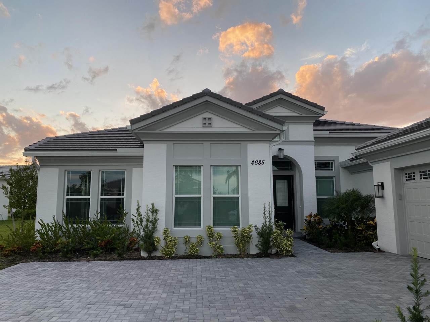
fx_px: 323
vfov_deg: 53.1
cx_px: 215
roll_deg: -0.9
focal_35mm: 26
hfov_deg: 67.3
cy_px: 161
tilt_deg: +7.4
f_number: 1.8
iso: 32
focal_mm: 4.25
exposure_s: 1/241
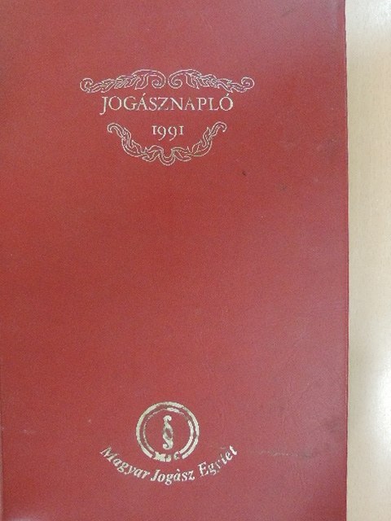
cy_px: 260
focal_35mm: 35
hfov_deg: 40.7
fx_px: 527
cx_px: 196
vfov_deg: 52.6
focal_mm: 6.2
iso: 1600
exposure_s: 1/60
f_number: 3.3
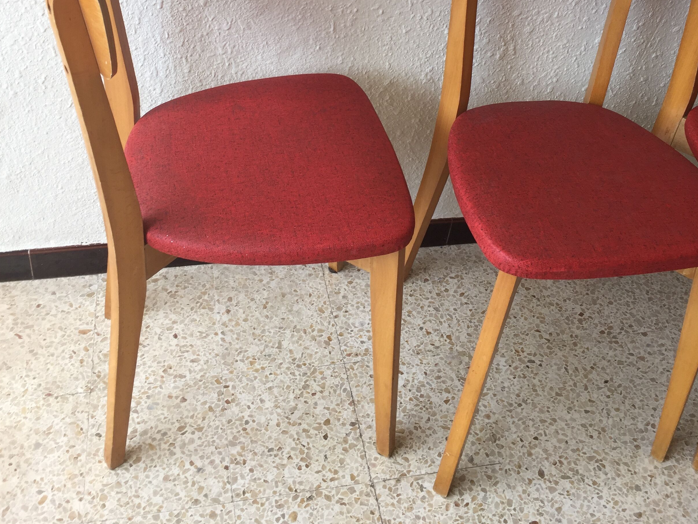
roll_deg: -7.0
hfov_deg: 47.9
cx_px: 348
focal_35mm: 39
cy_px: 70
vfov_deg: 35.0
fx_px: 786
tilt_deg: -32.5
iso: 32
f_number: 2.2
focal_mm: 4.15
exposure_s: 1/50
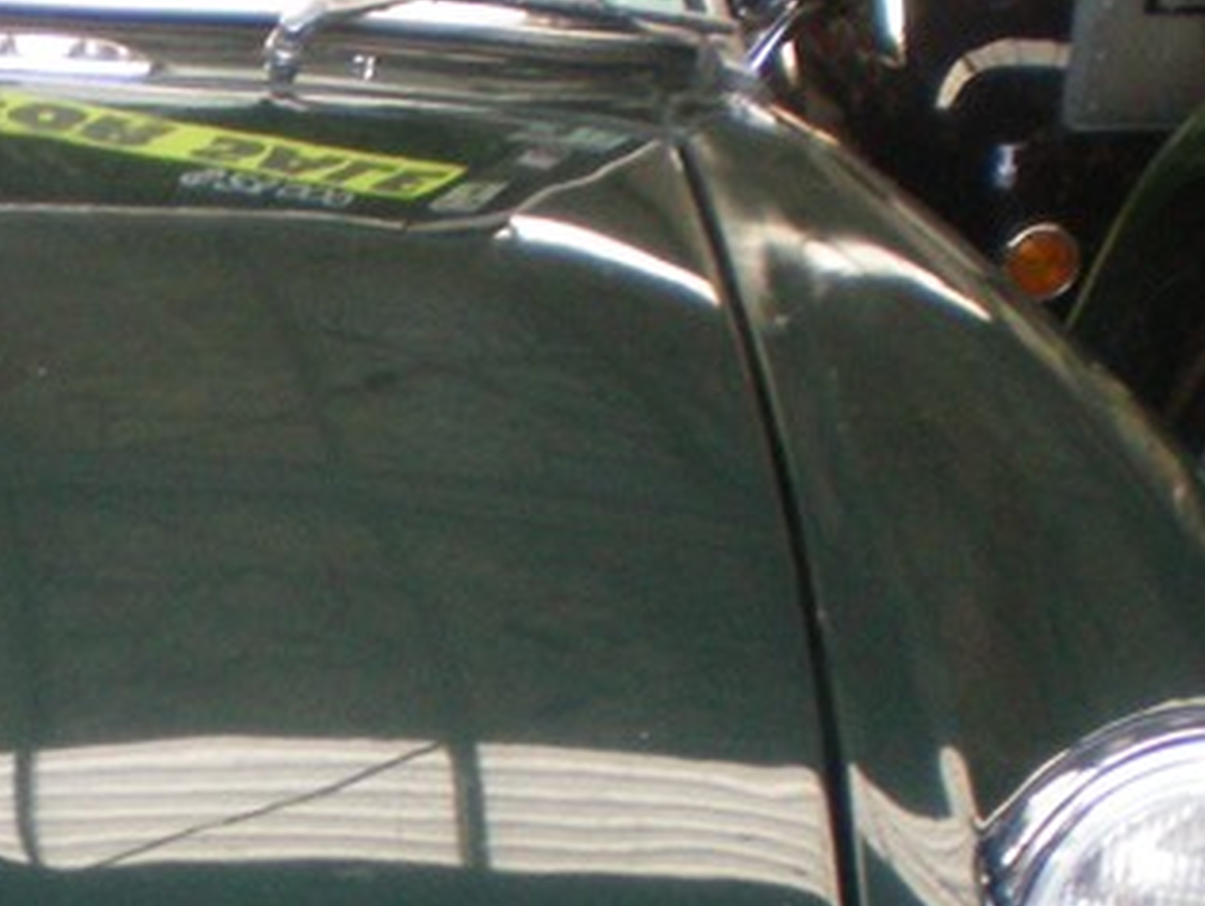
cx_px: -130
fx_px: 4215
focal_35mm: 121
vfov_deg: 12.1
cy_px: 910
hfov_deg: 15.8
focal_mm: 6.3
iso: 125
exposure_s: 1/60
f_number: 3.1
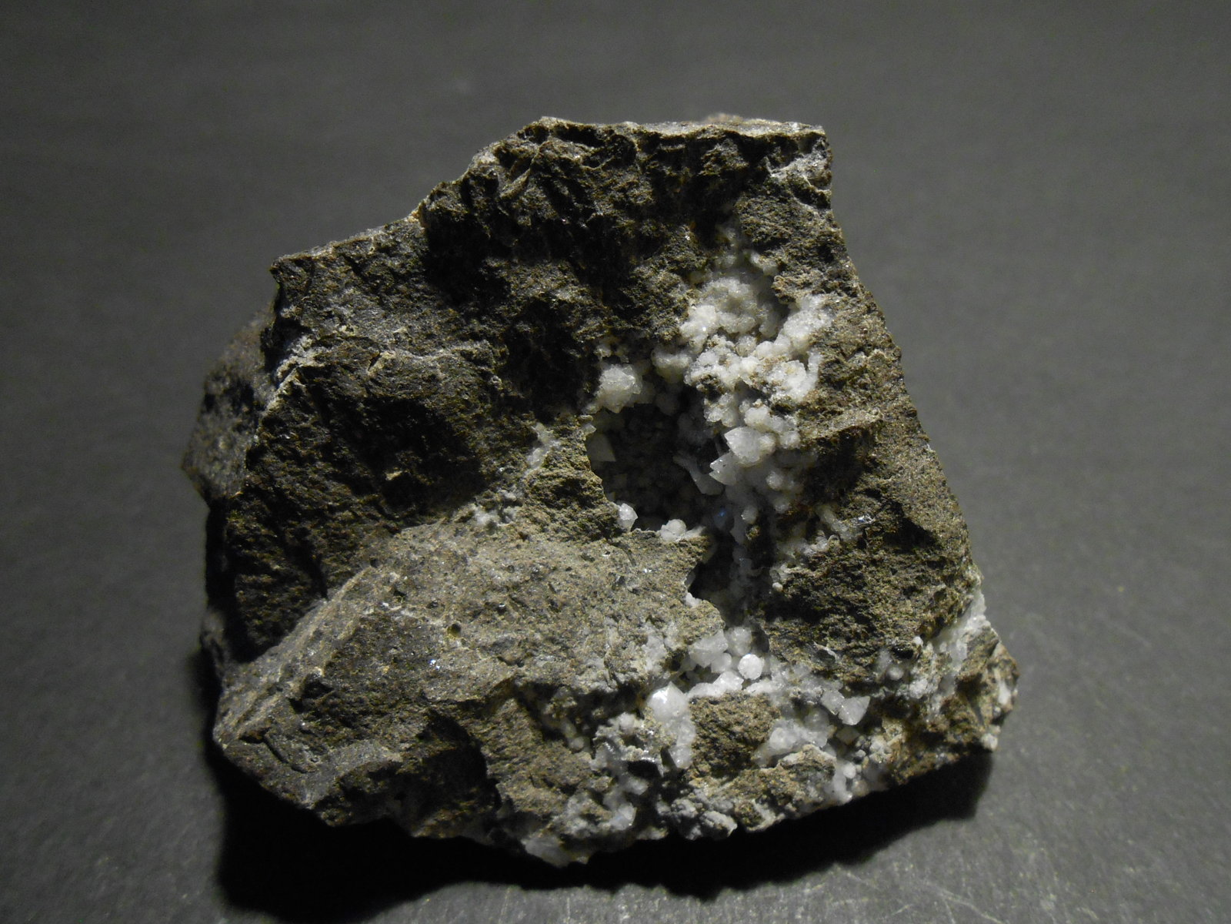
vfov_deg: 53.1
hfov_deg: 67.3
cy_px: 462
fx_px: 925
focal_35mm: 26
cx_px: 616
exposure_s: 1/5
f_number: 3.5
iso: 400
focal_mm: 4.6
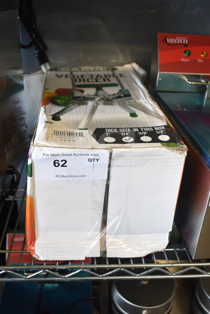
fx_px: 315
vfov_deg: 53.1
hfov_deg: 36.9
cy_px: 157
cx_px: 105
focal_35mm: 36
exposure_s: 1/40
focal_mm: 24
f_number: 4
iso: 500
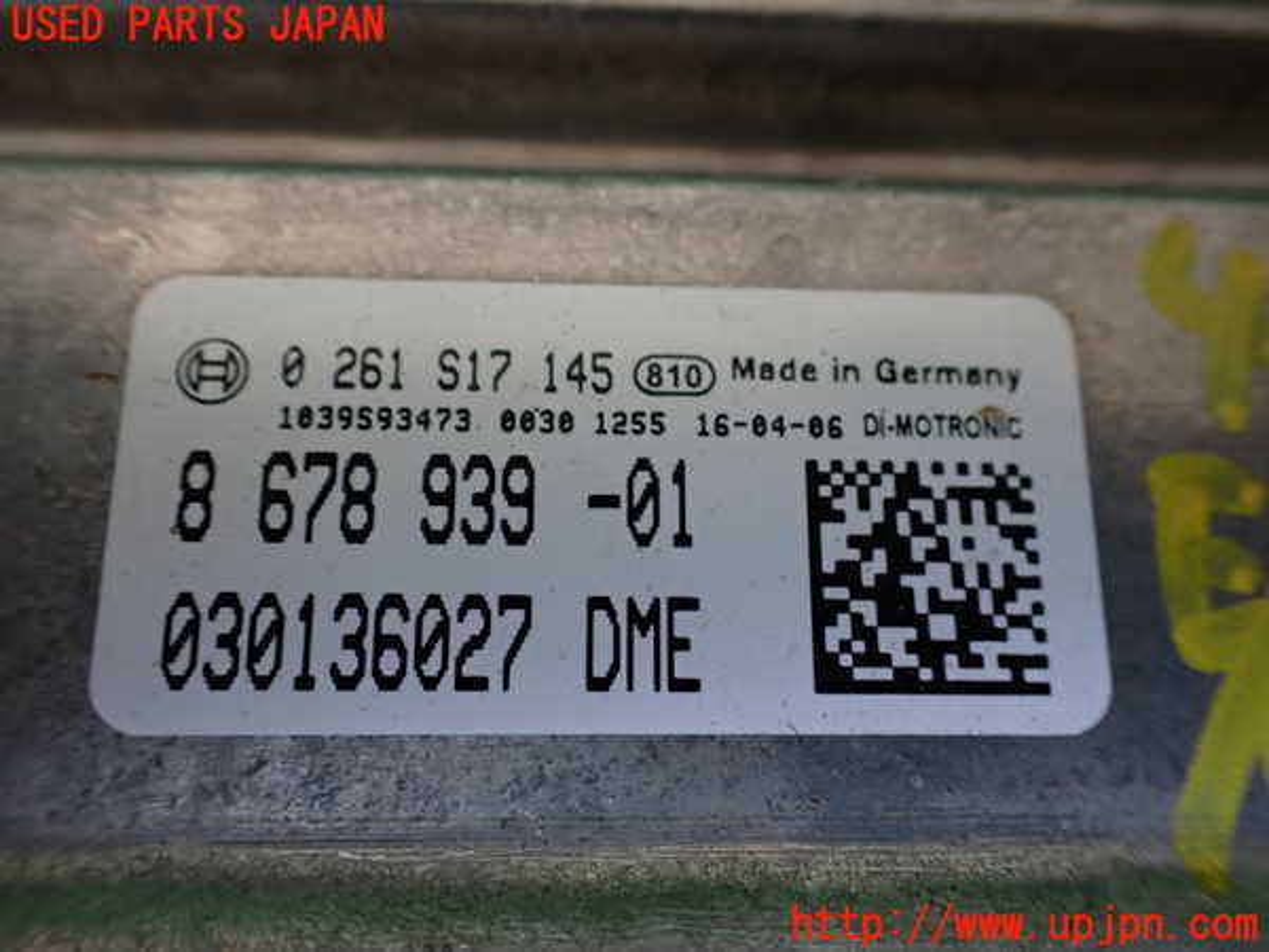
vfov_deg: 46.8
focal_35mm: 30
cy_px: 476
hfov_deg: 60.0
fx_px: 1100
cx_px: 634
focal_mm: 5.4
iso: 250
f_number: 2.3
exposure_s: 1/125
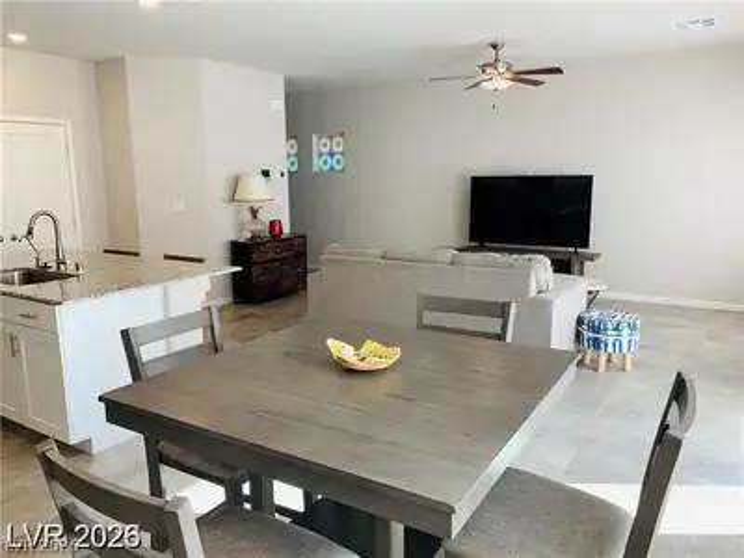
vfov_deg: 53.1
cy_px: 279
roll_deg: +0.0
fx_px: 559
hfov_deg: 67.3
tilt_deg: -10.2
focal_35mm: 26
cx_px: 372
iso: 50
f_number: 1.8
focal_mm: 4.25
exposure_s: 1/120
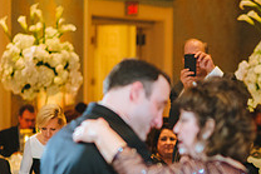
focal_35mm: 237
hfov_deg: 8.6
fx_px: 1719
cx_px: 266
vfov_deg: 5.8
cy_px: 215
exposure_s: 1/160
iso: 1600
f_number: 2.2
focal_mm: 85
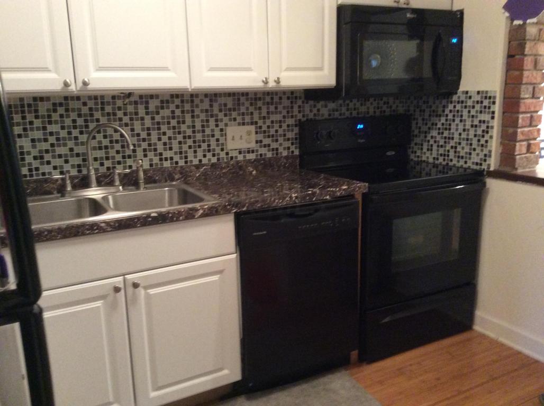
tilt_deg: -13.0
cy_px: 203
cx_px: 272
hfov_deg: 56.9
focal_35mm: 32
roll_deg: +2.0
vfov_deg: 44.1
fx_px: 502
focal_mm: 3.3
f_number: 2.4
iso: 320
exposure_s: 1/15
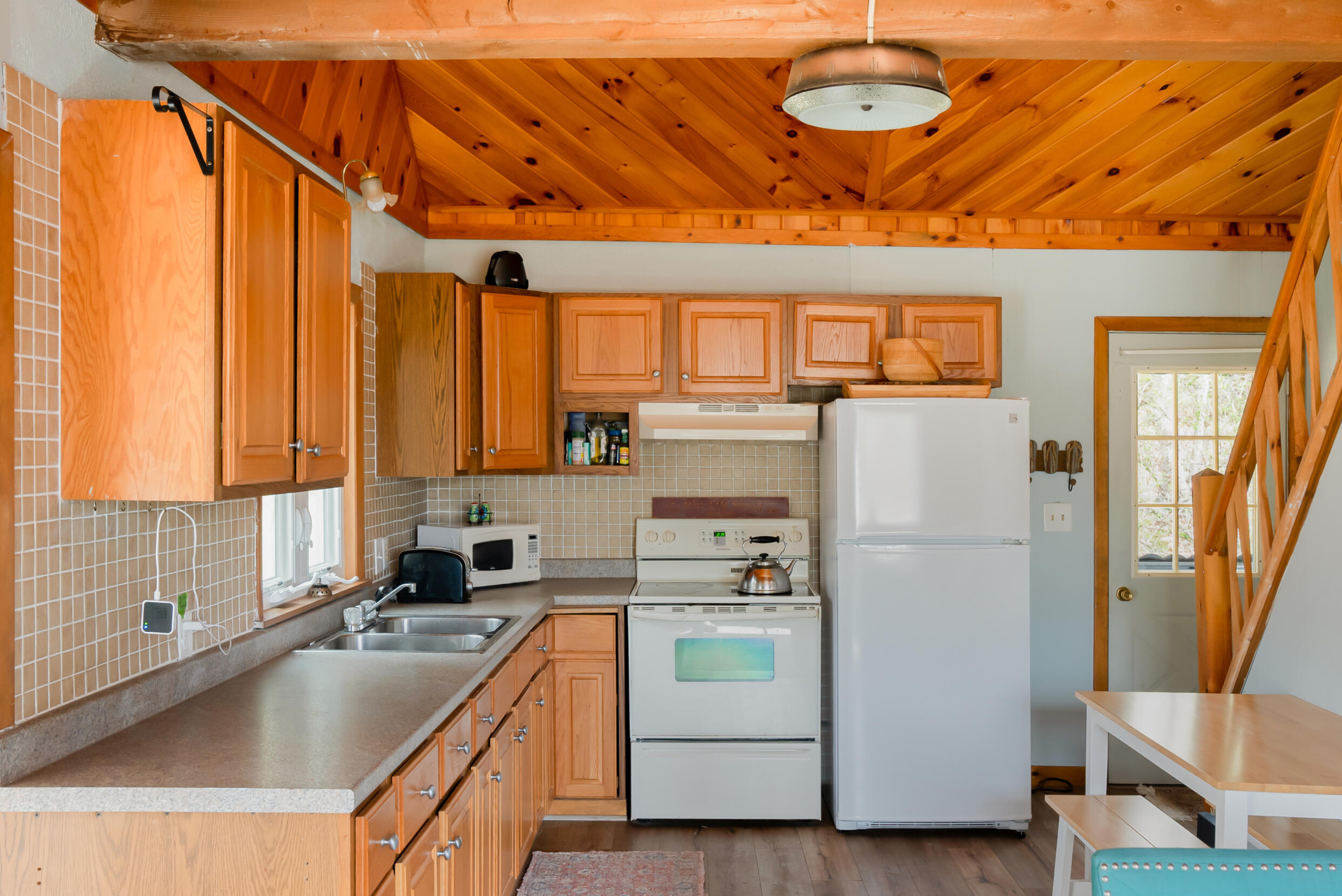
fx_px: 1314
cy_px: 481
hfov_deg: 54.1
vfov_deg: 37.6
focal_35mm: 35
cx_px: 697
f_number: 7.1
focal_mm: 29.2
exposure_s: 1/10
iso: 320
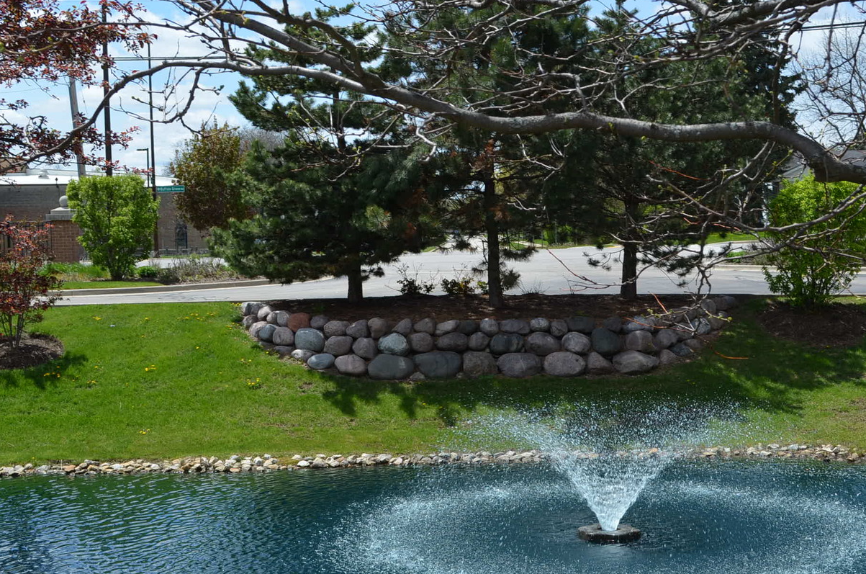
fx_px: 1464
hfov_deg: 32.9
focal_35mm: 61
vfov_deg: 22.2
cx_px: 504
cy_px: 310
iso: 100
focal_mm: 30
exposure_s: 1/250
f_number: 8
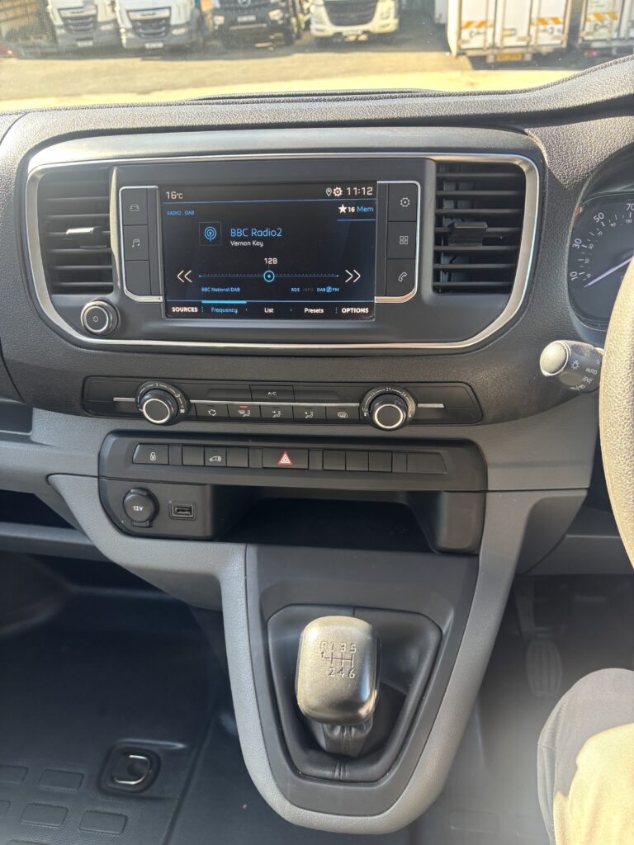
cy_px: 422
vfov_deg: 67.3
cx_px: 317
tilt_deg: -31.9
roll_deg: +3.0
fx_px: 635
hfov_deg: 53.1
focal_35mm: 26
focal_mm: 5.96
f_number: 1.6
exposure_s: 1/121
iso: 100
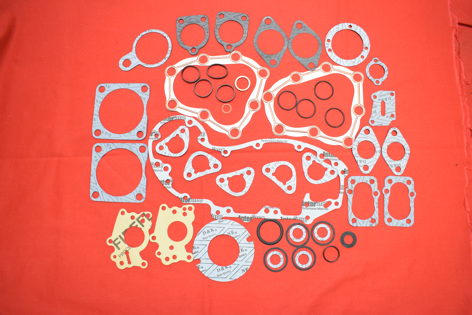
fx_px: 354
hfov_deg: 67.4
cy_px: 158
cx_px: 236
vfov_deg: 48.0
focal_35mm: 27
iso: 2500
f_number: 5
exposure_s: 1/125
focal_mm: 18
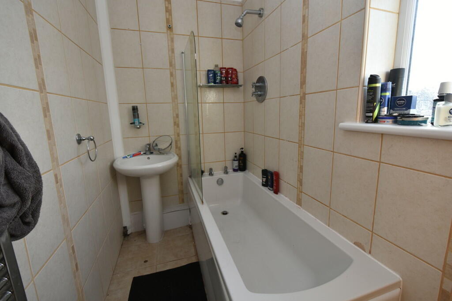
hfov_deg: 100.4
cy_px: 150
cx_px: 226
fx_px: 188
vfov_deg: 77.3
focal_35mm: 15
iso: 200
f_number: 4.5
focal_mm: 10
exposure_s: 1/80
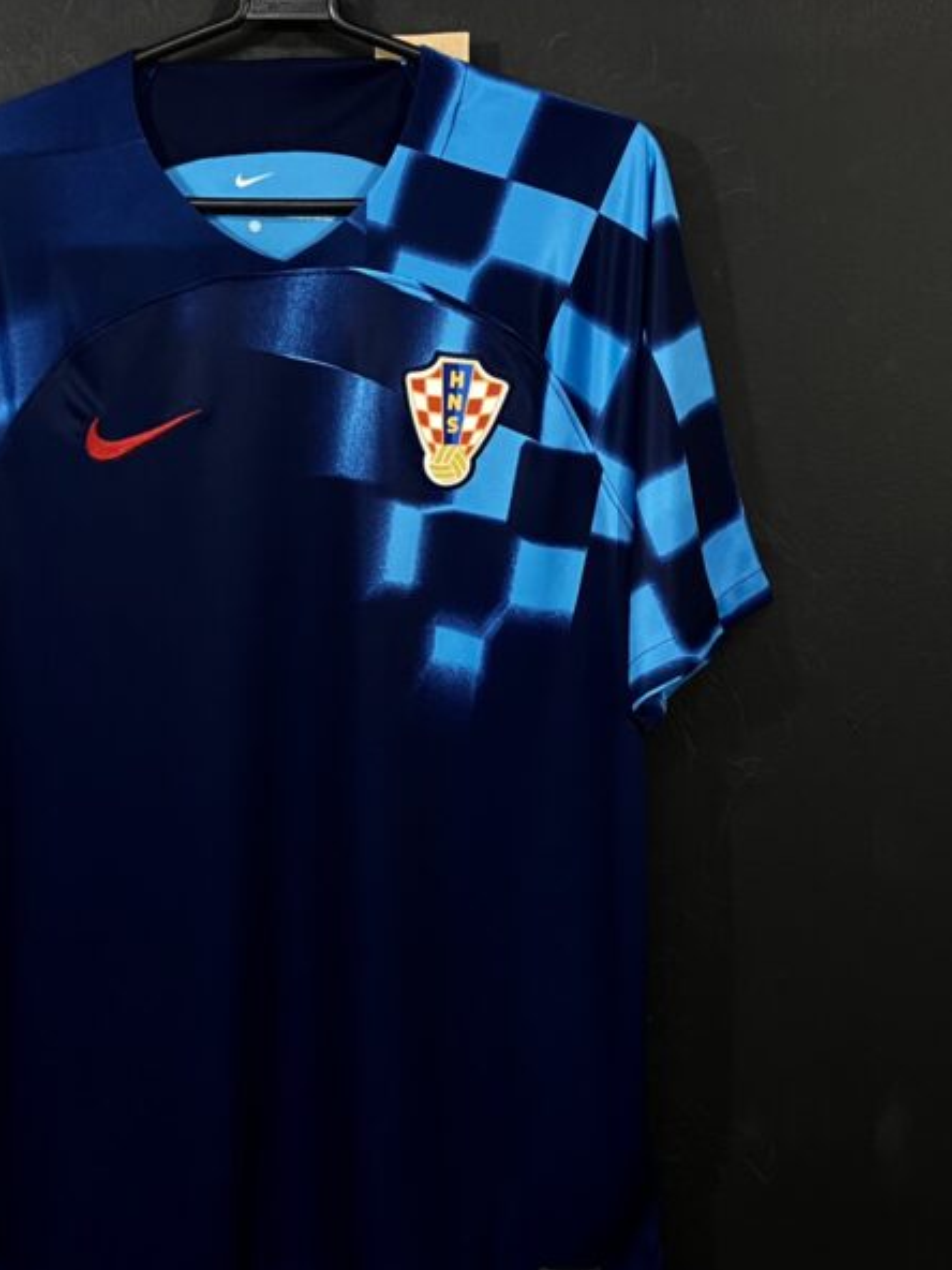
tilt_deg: -9.7
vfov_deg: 42.1
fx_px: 1650
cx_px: 332
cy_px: 669
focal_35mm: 45
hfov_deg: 32.0
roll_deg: +0.1
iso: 400
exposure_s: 1/60
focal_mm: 4.25
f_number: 1.8
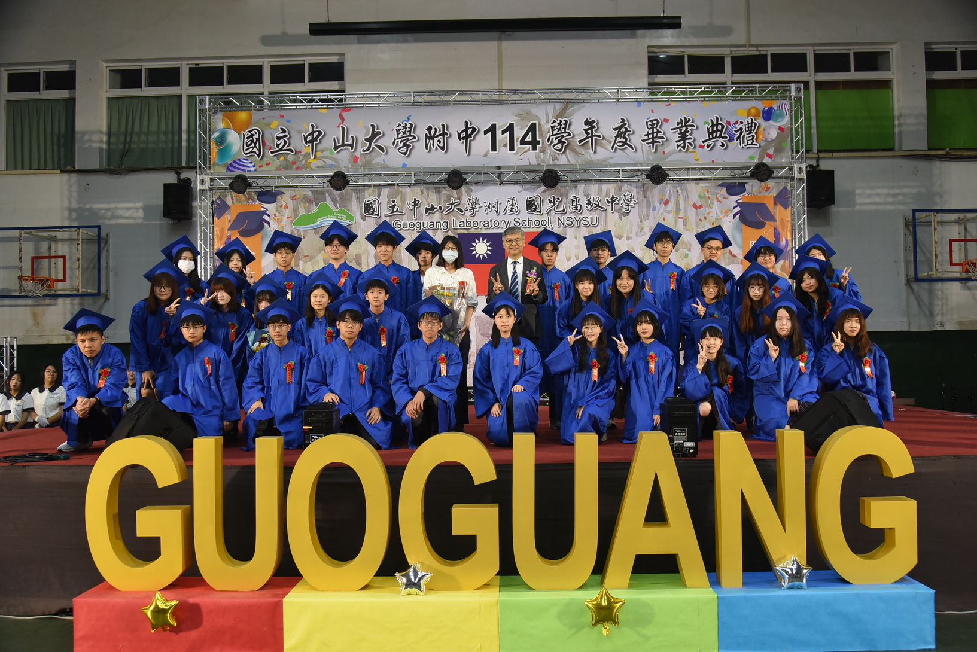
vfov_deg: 46.4
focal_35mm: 28
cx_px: 488
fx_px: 760
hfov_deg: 65.5
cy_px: 326
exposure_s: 1/100
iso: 1600
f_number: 5.6
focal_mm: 28
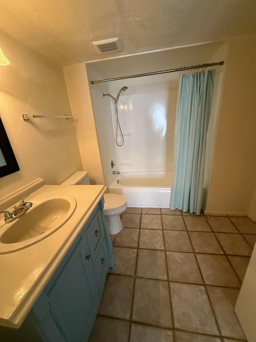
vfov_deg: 102.1
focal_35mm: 14
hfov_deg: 85.7
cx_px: 128
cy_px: 171
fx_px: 138
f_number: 2.2
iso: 800
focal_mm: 2.22
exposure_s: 1/60
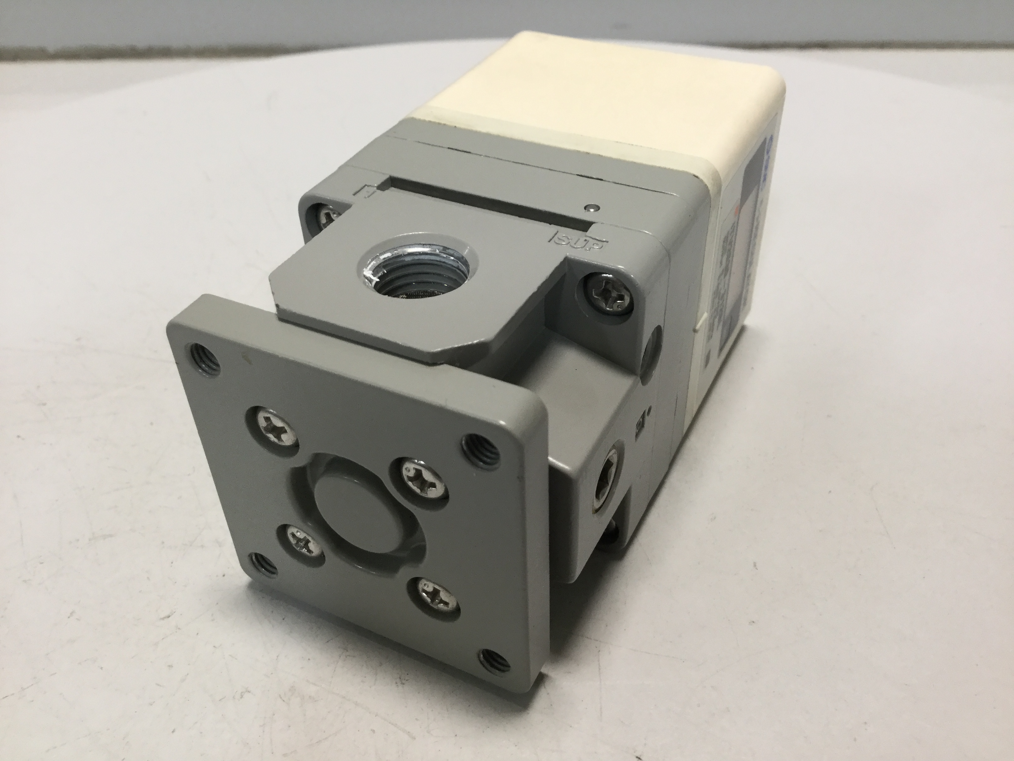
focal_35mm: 31
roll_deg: +2.1
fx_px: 908
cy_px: 380
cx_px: 507
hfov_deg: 58.4
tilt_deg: -39.8
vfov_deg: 45.4
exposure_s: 1/30
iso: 50
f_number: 2.4
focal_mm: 3.3
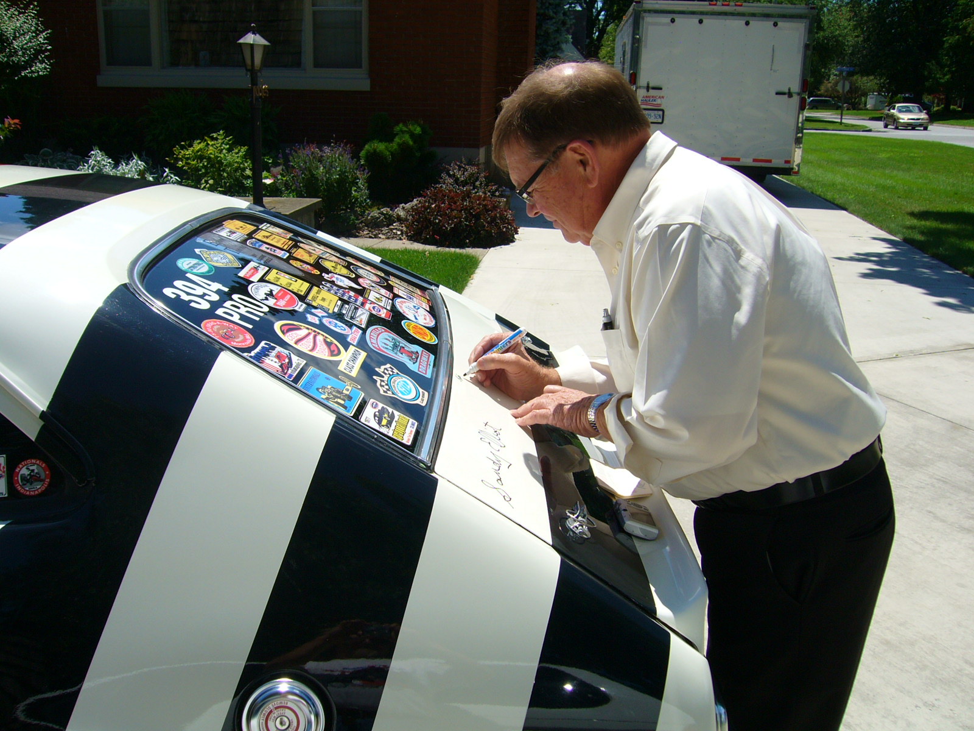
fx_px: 985
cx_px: 487
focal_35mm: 35
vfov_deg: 40.7
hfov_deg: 52.6
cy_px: 366
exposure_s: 1/400
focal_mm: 5.8
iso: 64
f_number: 5.6
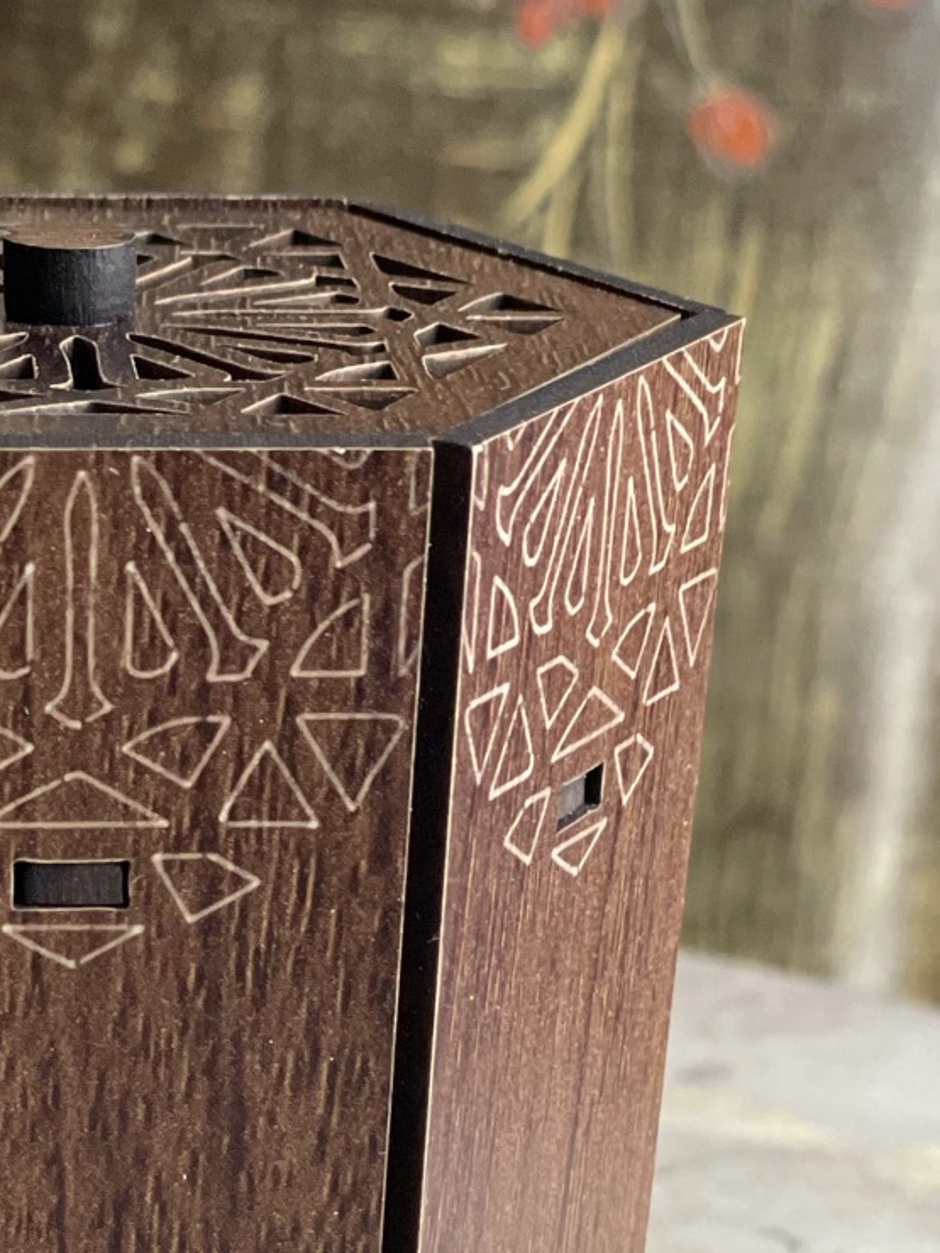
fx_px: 5214
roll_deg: -2.4
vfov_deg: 13.6
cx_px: 46
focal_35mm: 144
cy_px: 1182
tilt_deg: -21.3
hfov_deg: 10.2
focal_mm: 6
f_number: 2
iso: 200
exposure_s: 1/122
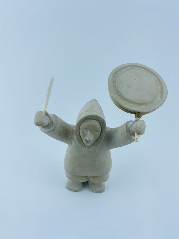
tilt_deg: -33.7
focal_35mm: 26
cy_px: 120
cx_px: 90
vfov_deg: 67.3
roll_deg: -2.1
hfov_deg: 53.1
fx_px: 179
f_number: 1.8
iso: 32
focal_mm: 4.25
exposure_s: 1/742
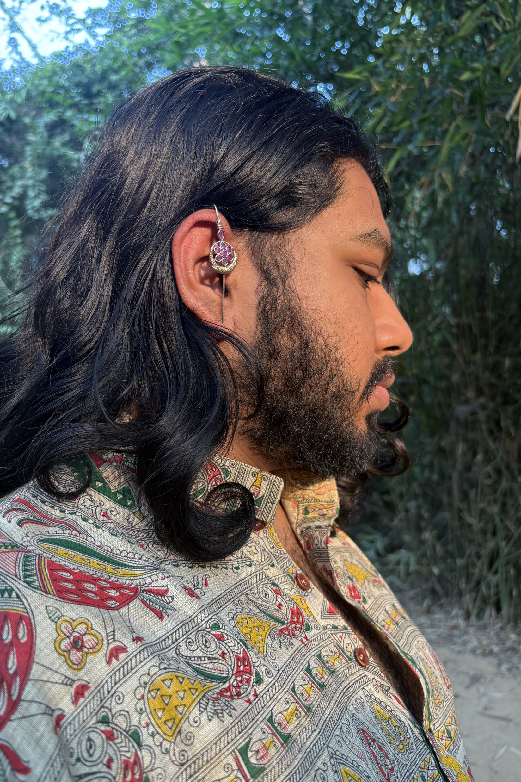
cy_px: 381
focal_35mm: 28
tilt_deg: +4.7
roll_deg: +4.2
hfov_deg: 46.3
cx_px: 233
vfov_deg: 65.5
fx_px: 608
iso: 125
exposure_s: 1/80
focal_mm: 5.96
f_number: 1.6
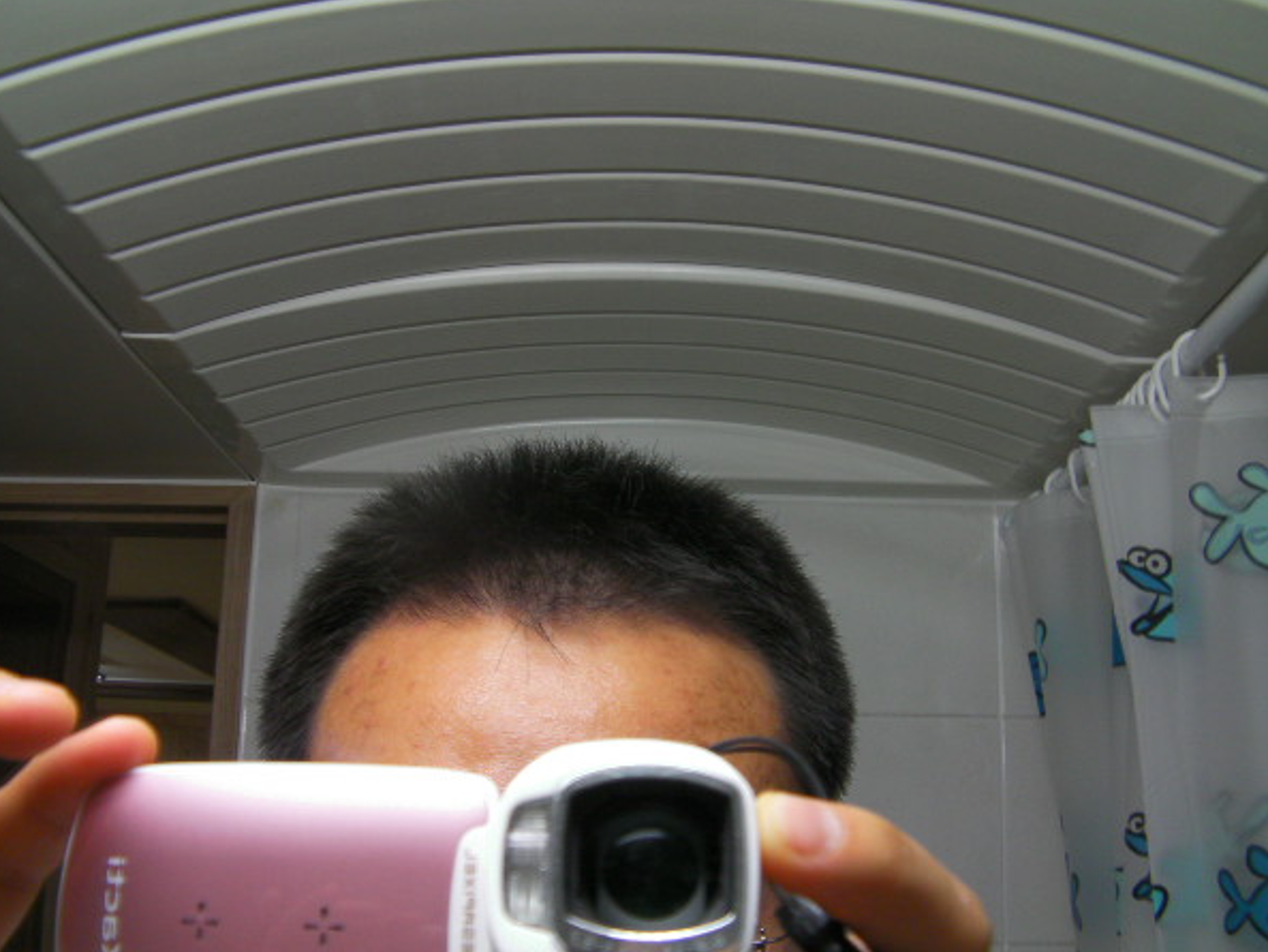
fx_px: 1502
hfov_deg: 45.8
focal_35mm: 41
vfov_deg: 35.1
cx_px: 620
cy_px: 507
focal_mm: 6.8
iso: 106
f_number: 3.5
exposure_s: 1/30
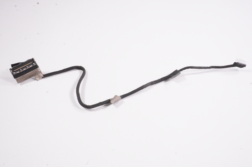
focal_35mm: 39
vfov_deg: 34.1
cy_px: 84
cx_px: 126
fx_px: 273
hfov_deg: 49.6
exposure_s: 1/250
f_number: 22
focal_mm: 26
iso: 10000
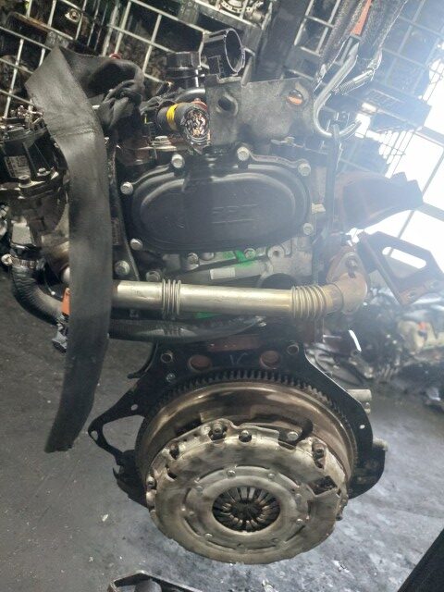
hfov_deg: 54.9
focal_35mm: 25
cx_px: 222
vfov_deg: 69.4
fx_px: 428
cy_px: 296
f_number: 1.8
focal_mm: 5.23
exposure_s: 1/50
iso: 640
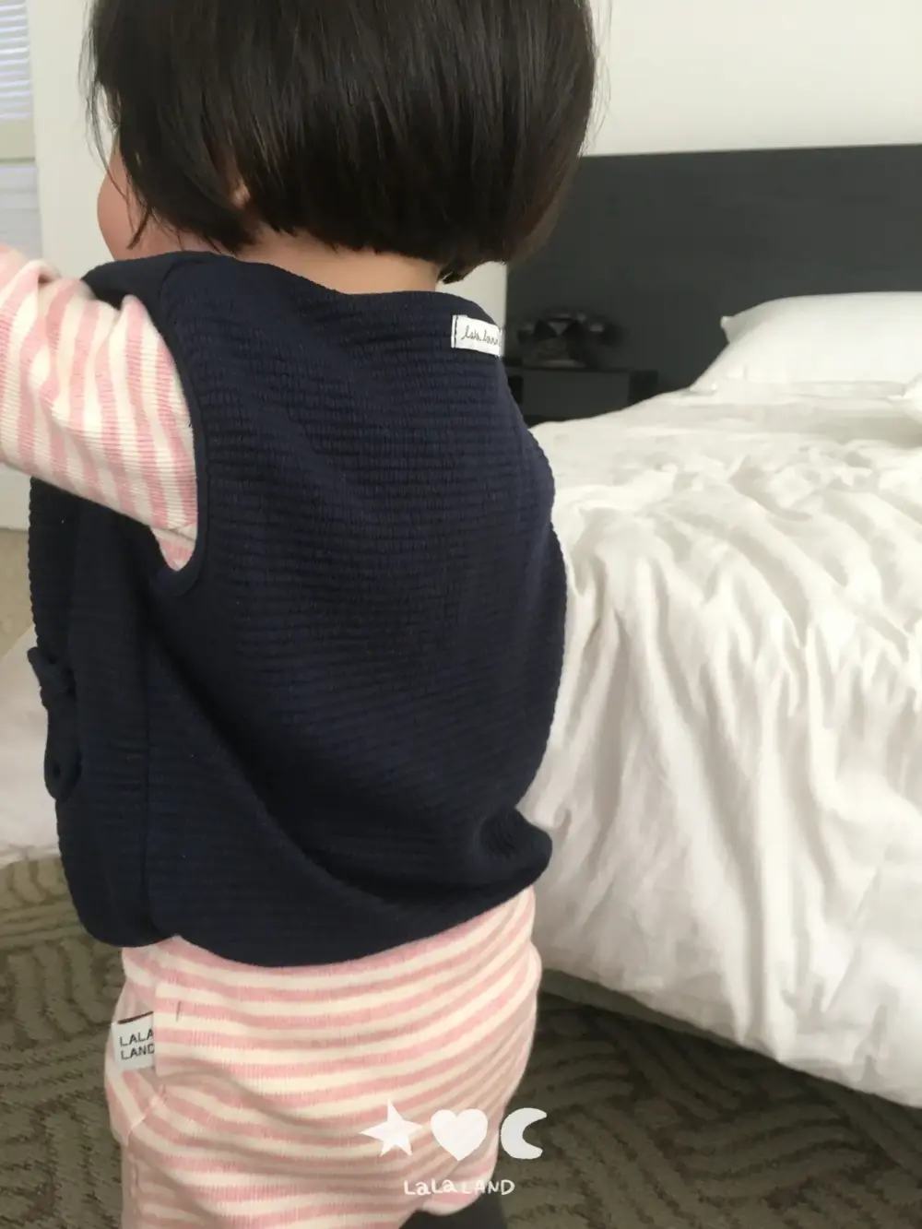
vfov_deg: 61.7
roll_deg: -3.2
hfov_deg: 48.2
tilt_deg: -12.4
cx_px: 461
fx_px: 1030
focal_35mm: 29
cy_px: 614
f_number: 2.2
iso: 80
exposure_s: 1/30
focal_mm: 4.15
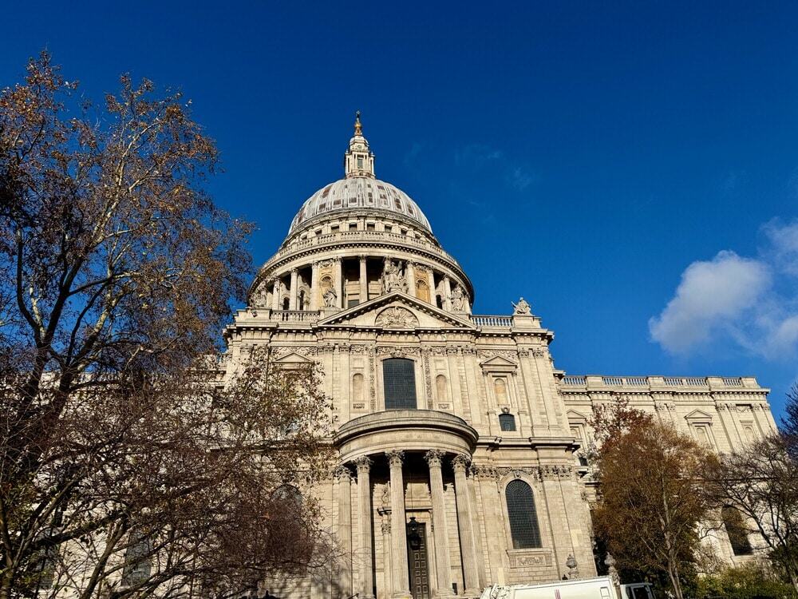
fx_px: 553
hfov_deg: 71.6
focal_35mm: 24
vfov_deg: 56.8
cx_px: 399
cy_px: 300
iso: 80
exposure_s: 1/7937
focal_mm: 6.76
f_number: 1.78
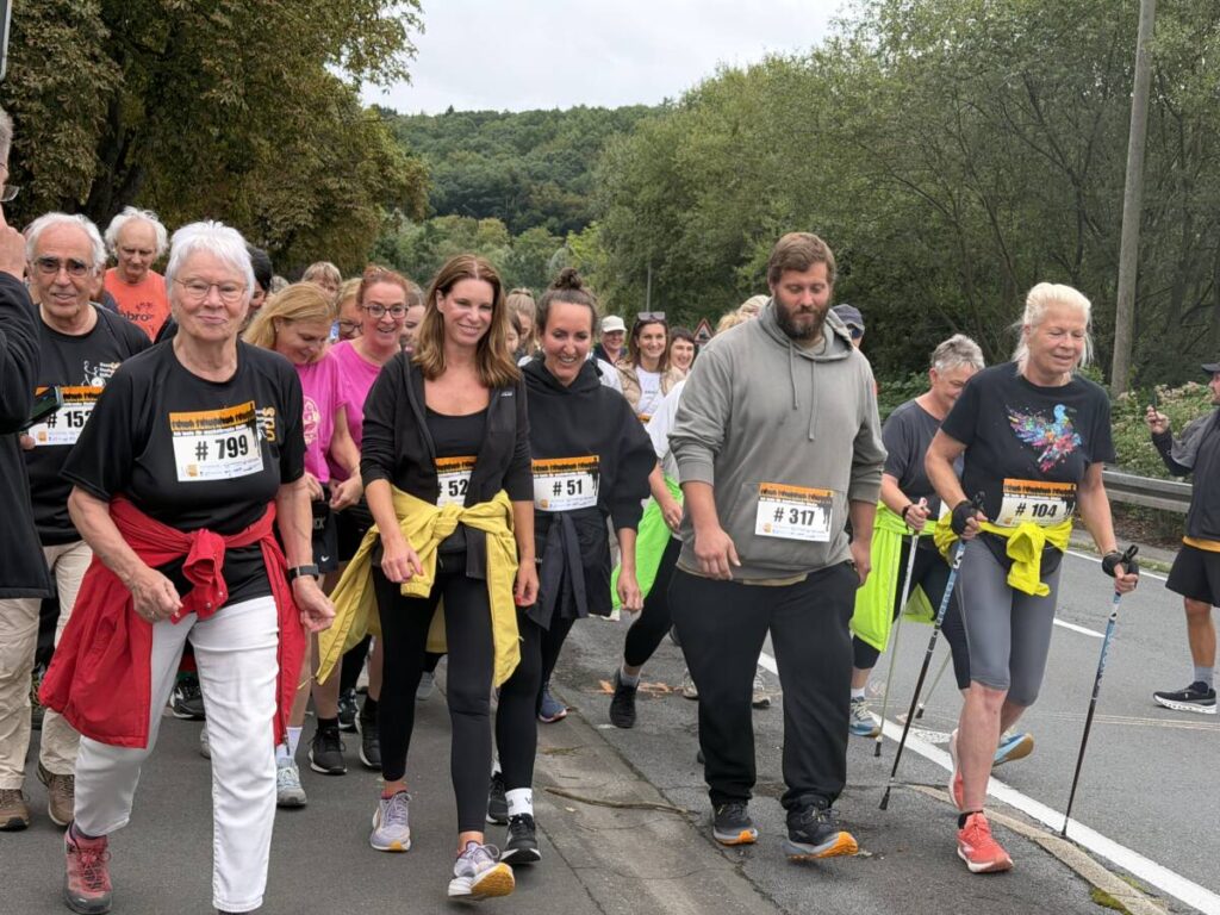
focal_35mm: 48
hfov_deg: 39.7
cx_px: 610
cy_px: 458
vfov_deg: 30.3
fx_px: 1692
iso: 64
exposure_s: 1/819
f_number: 1.78
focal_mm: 6.76
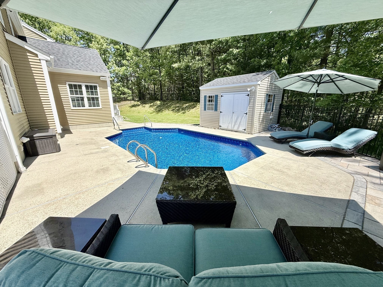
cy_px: 144
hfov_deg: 102.1
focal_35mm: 14
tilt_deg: -13.8
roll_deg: +0.3
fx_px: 155
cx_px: 192
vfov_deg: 85.7
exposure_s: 1/1698
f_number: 2.2
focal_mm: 2.22
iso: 50
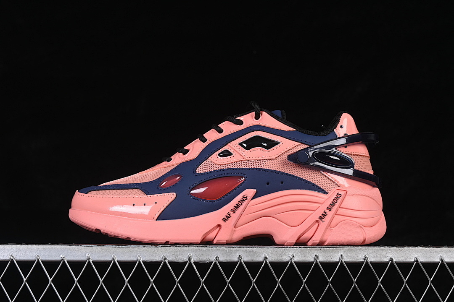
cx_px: 227
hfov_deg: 27.0
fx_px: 946
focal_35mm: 75
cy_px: 151
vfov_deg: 18.2
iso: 160
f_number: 8
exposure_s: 1/80
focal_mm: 50
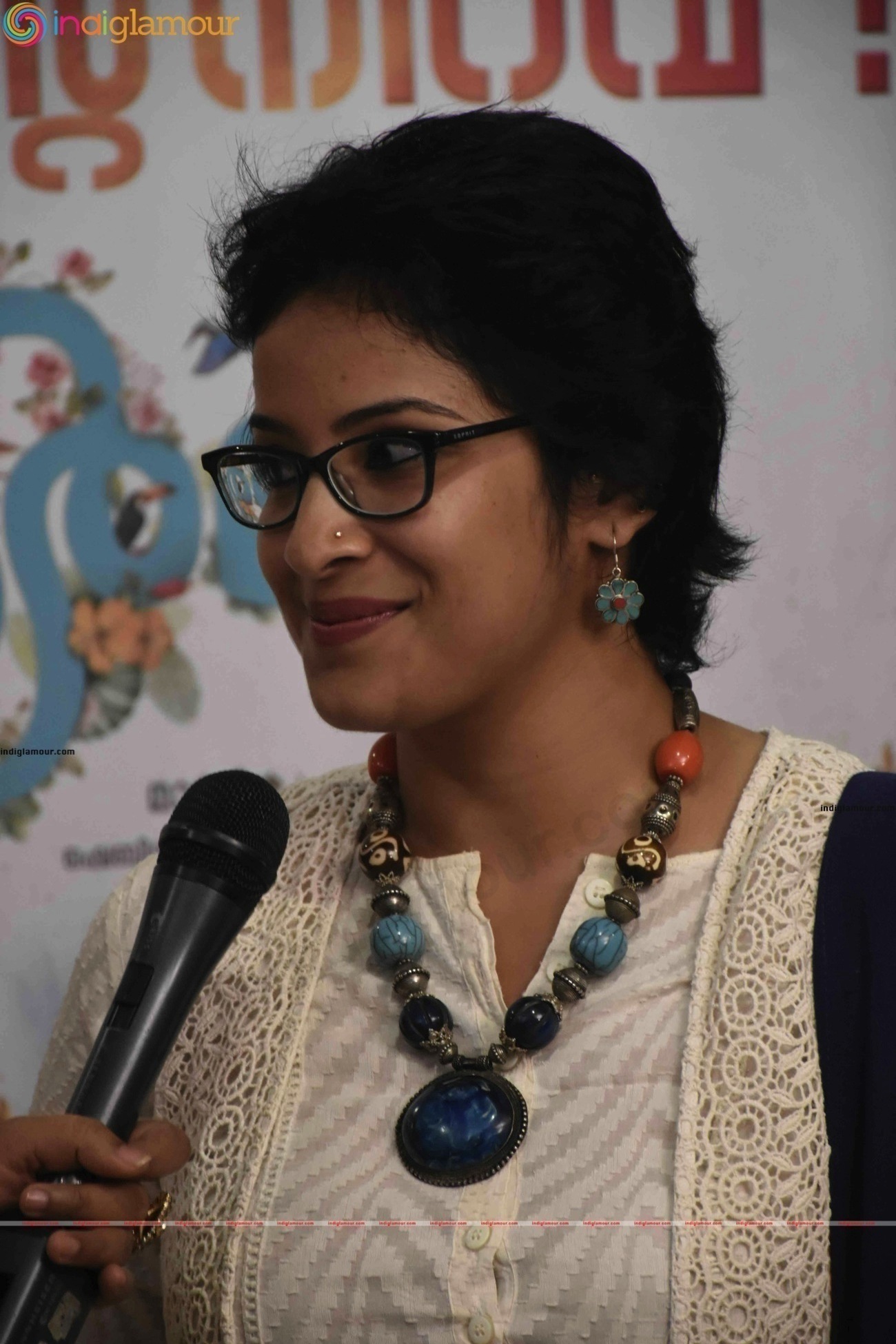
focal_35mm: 210
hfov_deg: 6.5
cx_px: 448
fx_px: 7839
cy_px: 672
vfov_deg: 9.8
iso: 2500
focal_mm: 140
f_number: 5.6
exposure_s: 1/100
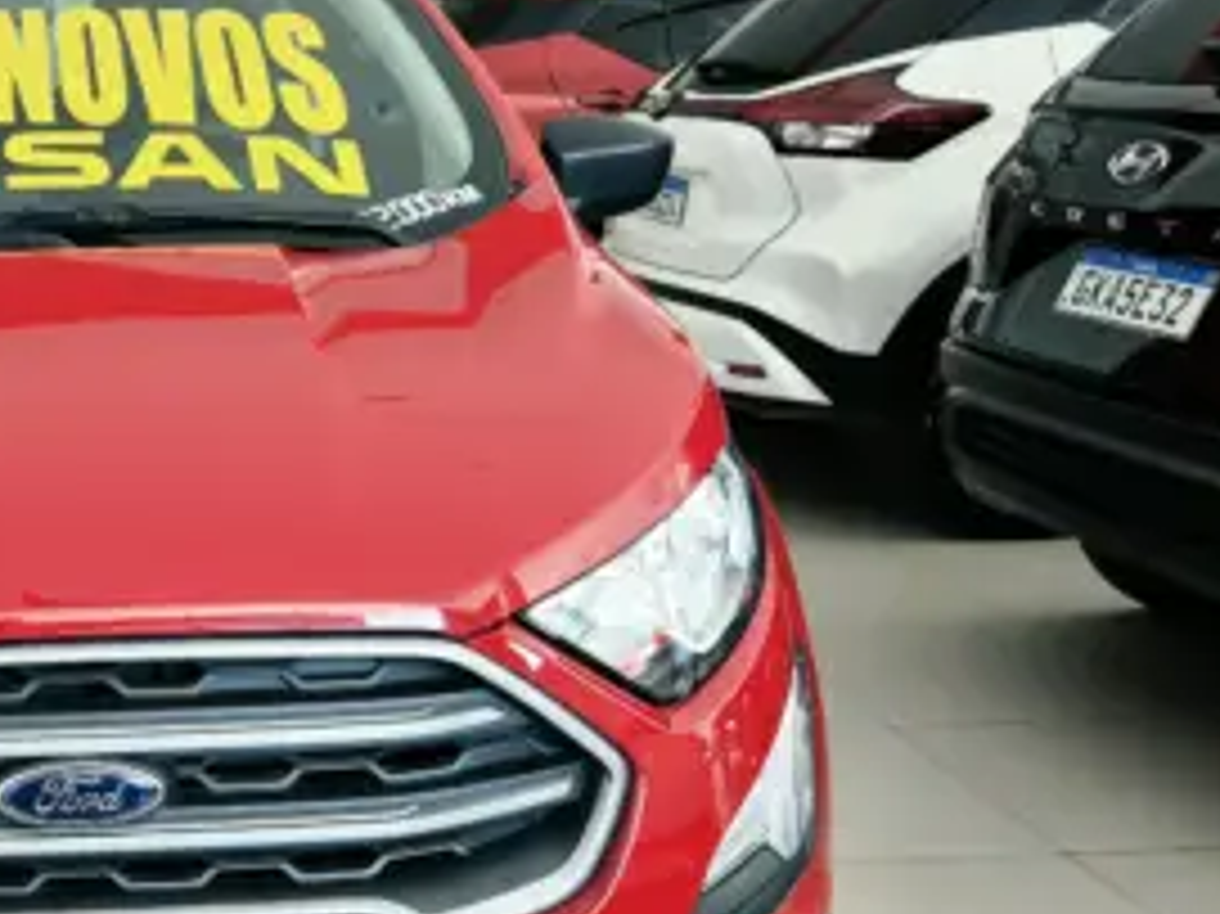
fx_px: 1797
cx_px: -14
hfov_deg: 34.0
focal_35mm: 51
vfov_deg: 28.4
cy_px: 594
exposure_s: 1/180
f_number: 1.8
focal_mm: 5.4
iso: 160
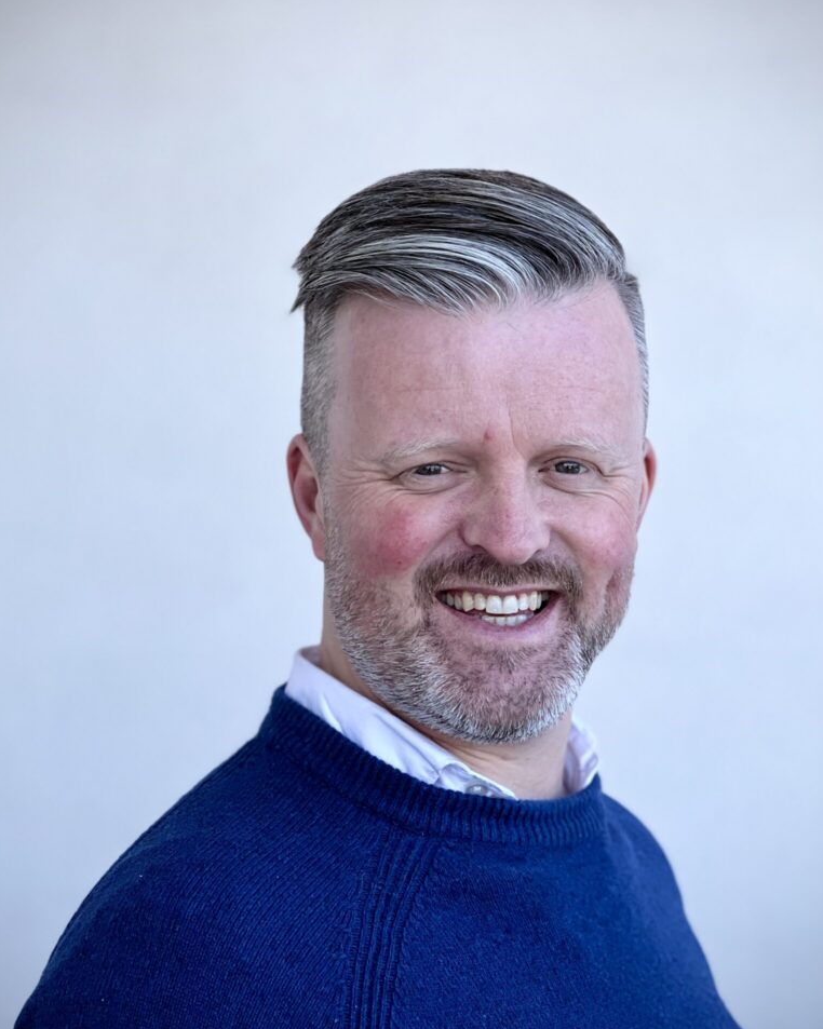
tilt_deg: +3.3
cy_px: 513
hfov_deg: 15.2
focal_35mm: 101
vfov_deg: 19.0
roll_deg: +0.1
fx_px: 3076
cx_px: 394
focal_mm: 9
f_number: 2.8
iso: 40
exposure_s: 1/121
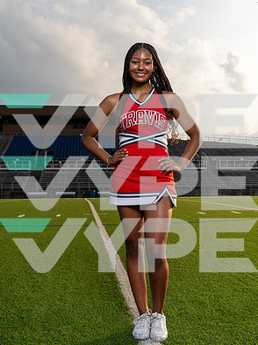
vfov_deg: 43.8
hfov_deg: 33.6
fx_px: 427
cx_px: 130
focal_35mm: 43
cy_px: 184
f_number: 8
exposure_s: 1/250
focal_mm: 39
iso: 100
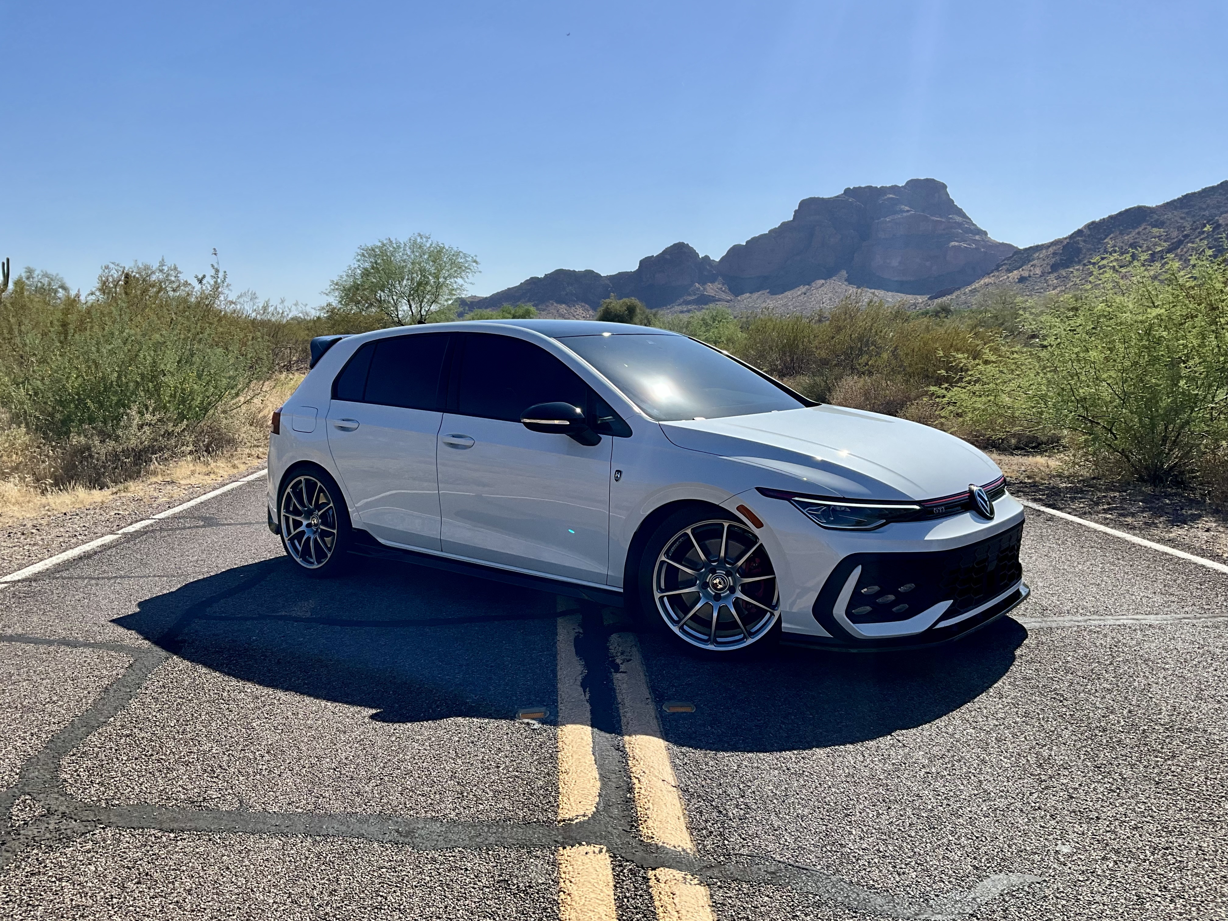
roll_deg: +0.3
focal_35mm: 29
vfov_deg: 48.2
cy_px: 460
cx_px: 614
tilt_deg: -8.1
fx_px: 1029
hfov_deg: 61.7
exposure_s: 1/2667
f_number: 1.8
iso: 25
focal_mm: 3
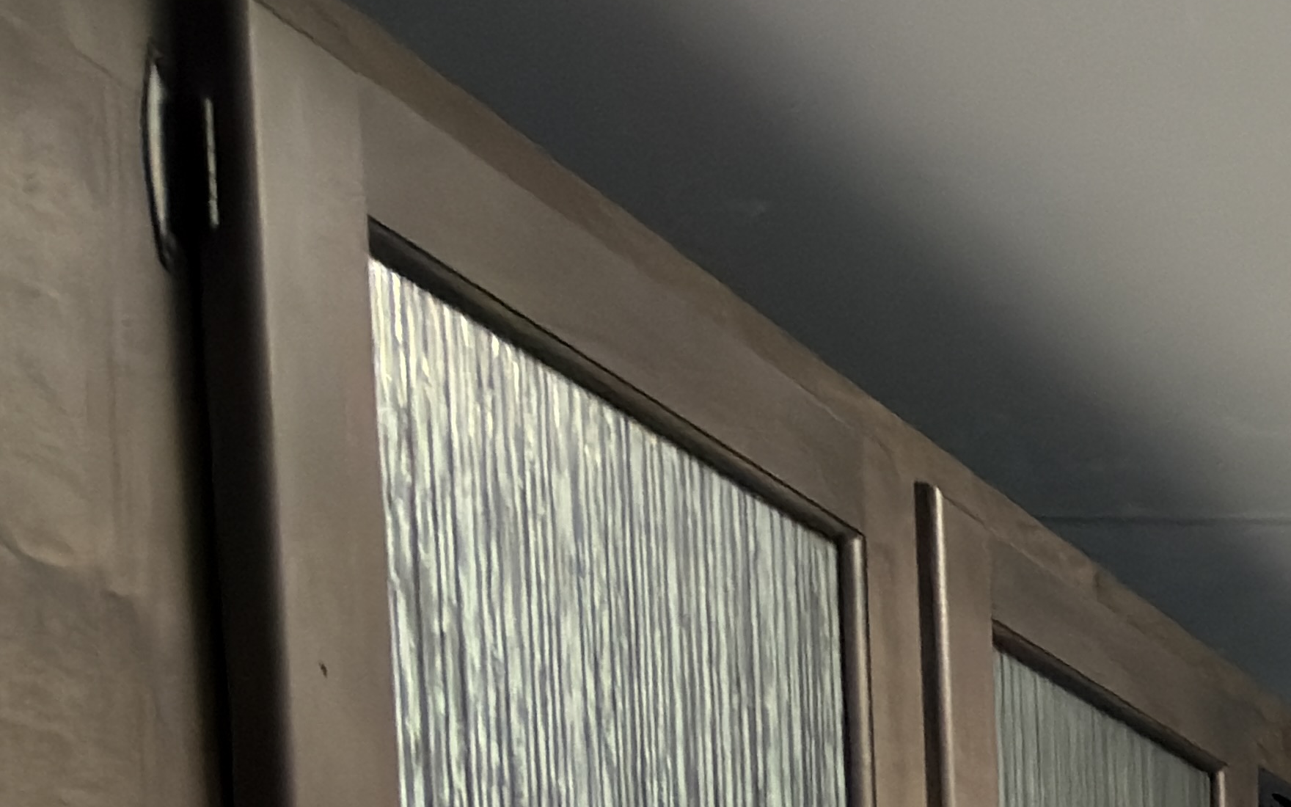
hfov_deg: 22.3
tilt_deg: -3.4
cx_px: 2136
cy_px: 1621
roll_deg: +0.3
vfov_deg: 15.3
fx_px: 2393
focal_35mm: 68
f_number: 2.2
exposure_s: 1/30
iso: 100
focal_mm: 2.22
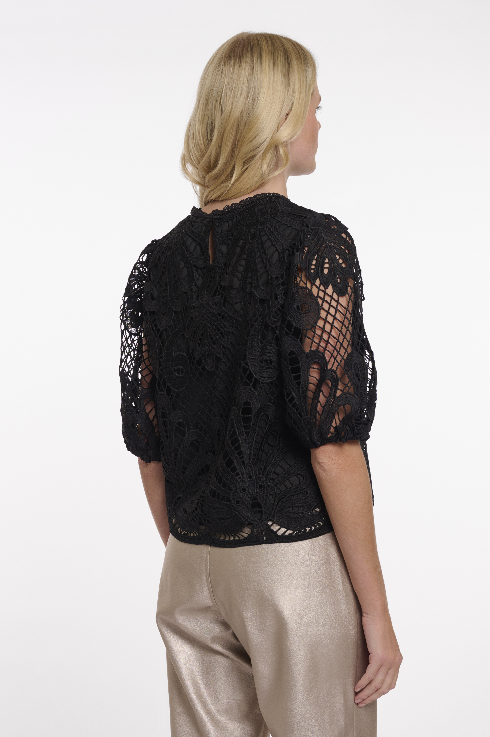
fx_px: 1533
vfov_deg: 27.0
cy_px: 368
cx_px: 245
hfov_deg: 18.2
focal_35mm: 75
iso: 125
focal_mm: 75
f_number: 8
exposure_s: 1/160
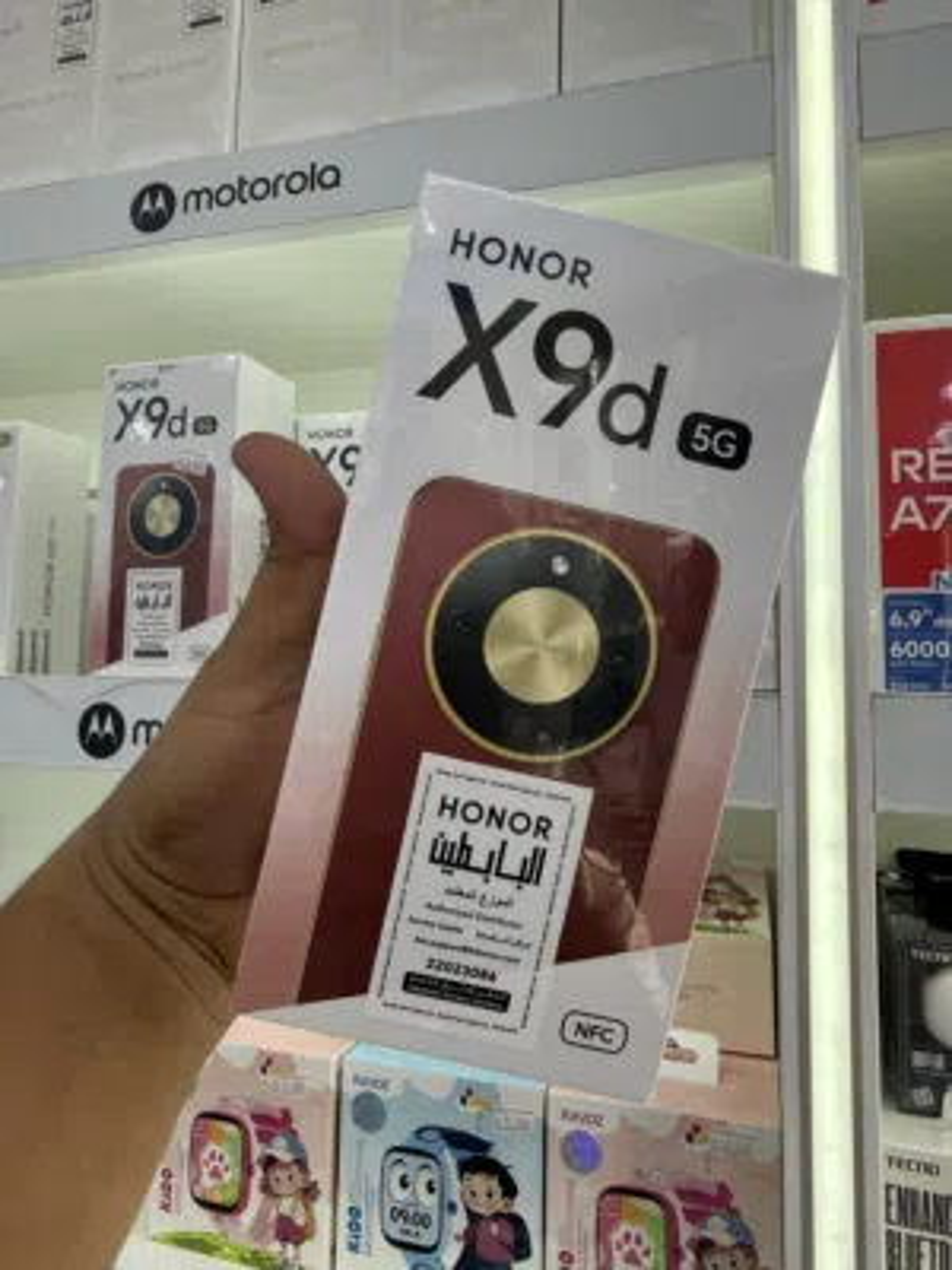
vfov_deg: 71.6
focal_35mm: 24
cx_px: 476
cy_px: 635
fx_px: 880
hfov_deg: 56.8
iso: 64
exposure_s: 1/484
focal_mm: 2.22
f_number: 2.2
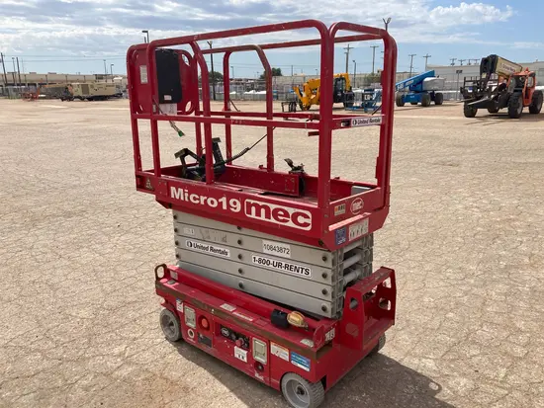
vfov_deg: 49.8
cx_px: 272
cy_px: 204
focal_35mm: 28
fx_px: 440
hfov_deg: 63.4
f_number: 1.8
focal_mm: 3.99
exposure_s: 1/2857
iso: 20
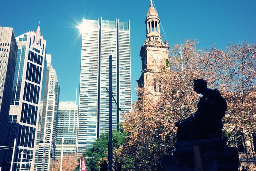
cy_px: 86
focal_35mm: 40
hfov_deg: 48.5
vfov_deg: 33.4
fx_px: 284
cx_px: 128
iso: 1250
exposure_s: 1/500
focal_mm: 26
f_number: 16
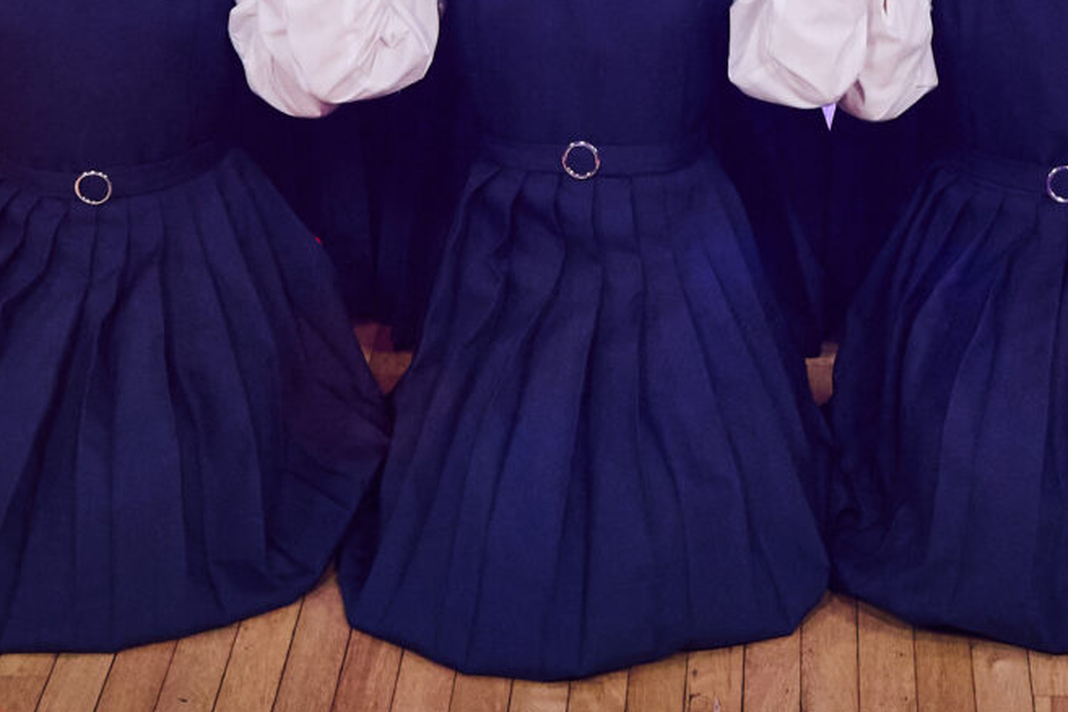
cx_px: 814
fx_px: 3352
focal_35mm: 113
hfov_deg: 18.0
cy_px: -458
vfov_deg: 11.5
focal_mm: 29
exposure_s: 1/320
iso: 3200
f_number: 5
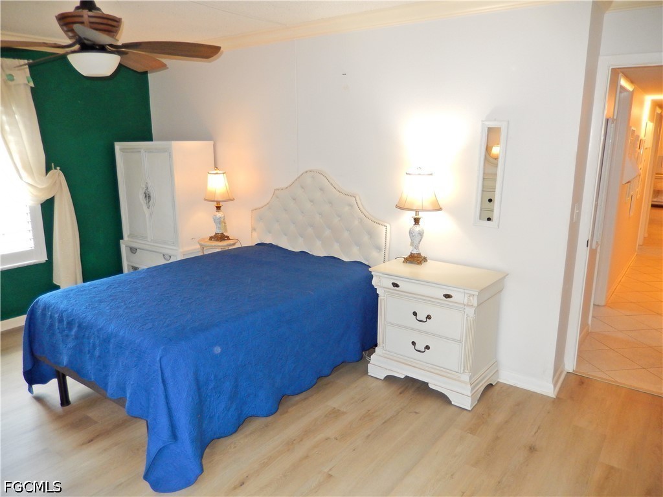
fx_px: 479
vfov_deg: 54.9
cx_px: 332
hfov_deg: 69.4
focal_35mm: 25
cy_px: 248
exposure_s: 1/30
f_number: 3.4
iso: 250
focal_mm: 4.5
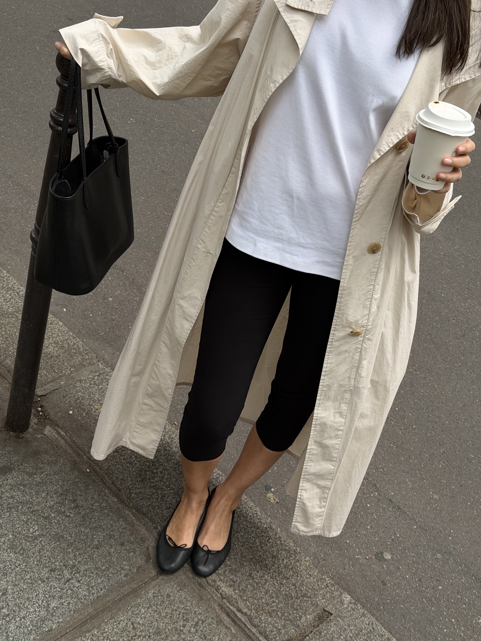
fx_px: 889
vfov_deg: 39.7
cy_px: 320
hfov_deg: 30.3
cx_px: 240
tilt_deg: -33.4
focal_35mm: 48
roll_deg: -17.9
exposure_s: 1/1838
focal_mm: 6.76
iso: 64
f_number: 1.78
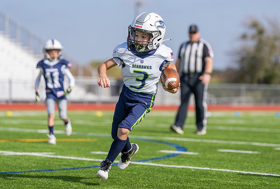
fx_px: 1369
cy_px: 78
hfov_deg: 11.7
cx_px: 153
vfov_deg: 7.9
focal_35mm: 175
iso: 100
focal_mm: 140
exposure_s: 1/2000
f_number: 2.8
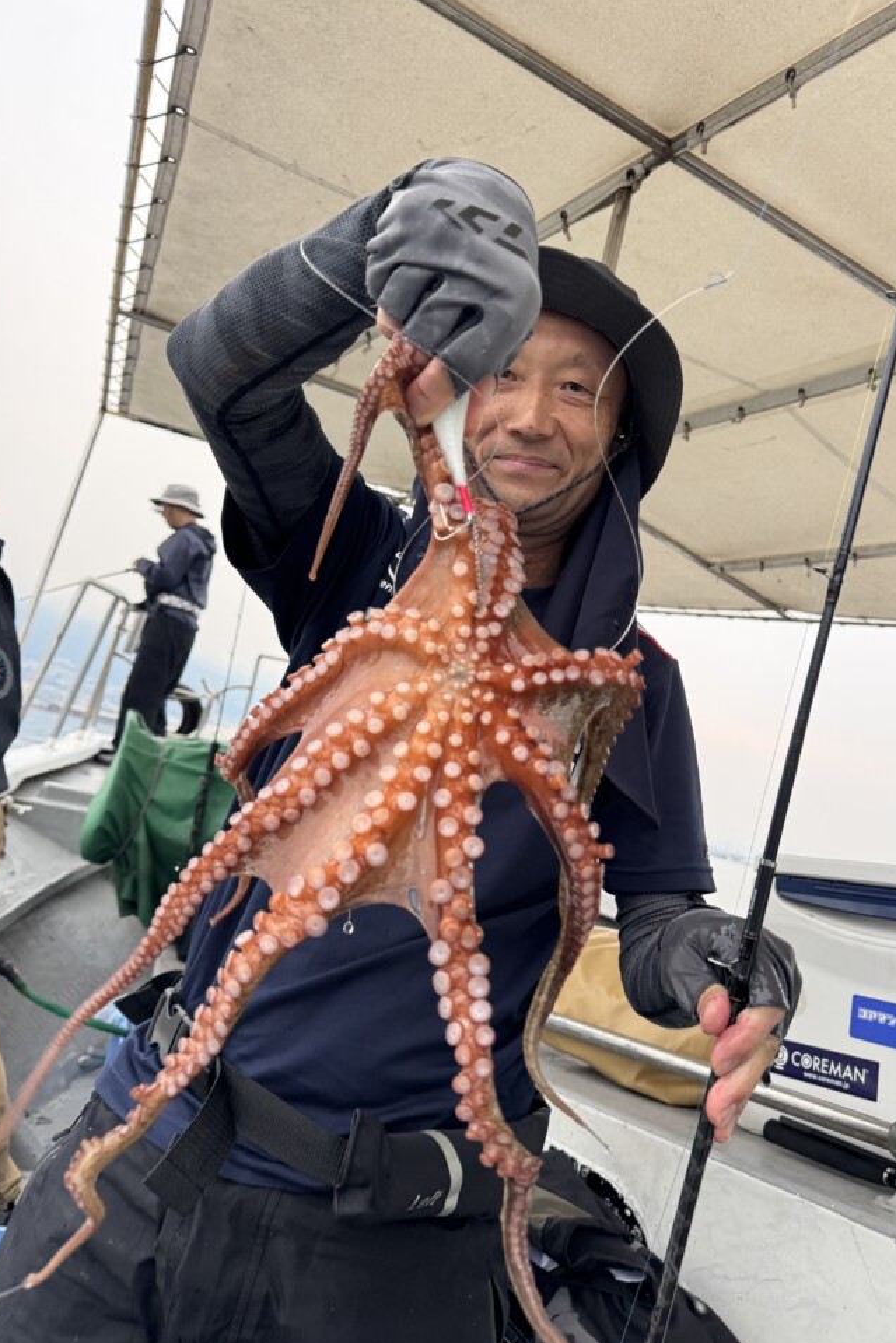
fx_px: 971
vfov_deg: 69.4
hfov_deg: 49.4
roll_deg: -13.5
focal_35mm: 26
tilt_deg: +6.3
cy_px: 673
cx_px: 515
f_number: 1.78
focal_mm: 6.76
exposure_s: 1/121
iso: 160
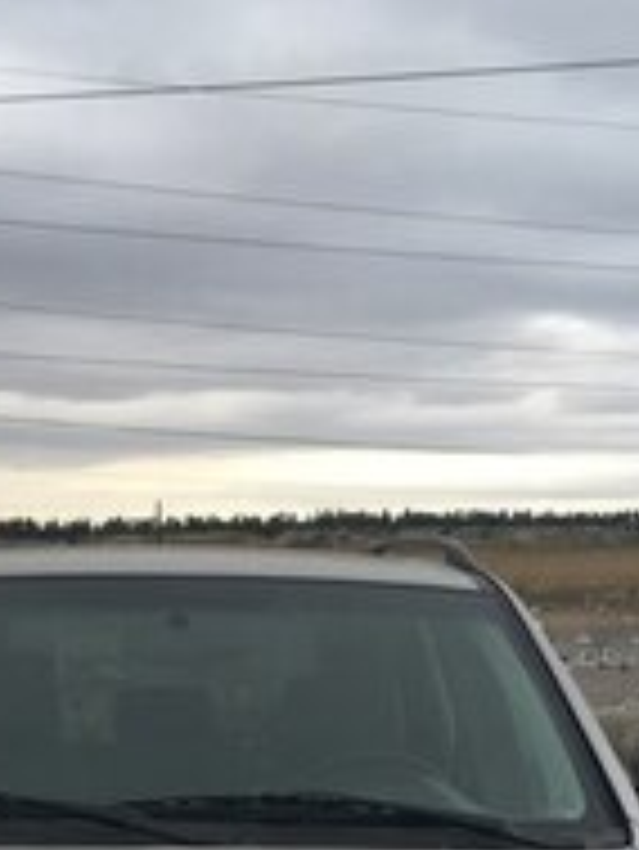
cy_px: 1039
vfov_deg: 23.3
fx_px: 1868
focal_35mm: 76
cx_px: 198
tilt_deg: -13.7
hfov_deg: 19.3
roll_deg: -0.7
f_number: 2.2
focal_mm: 4.15
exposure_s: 1/216
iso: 25
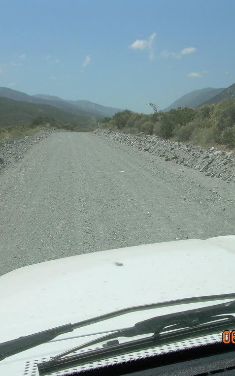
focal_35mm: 54
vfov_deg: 37.5
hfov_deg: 24.0
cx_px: 127
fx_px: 554
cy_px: 188
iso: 50
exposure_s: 1/500
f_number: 4.6
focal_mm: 6.3
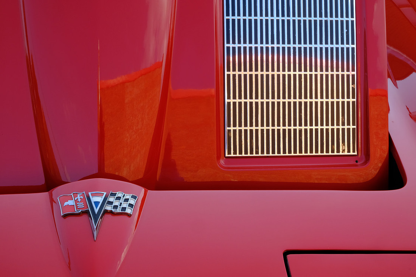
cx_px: 208
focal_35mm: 54
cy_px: 138
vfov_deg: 25.1
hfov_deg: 36.9
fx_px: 624
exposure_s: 1/12
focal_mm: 35.8
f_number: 22
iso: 200
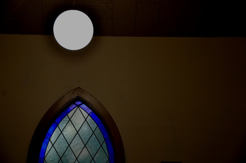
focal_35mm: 93
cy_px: 82
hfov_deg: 22.0
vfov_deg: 14.6
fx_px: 634
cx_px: 123
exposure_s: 1/60
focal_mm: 62
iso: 400
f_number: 4.8
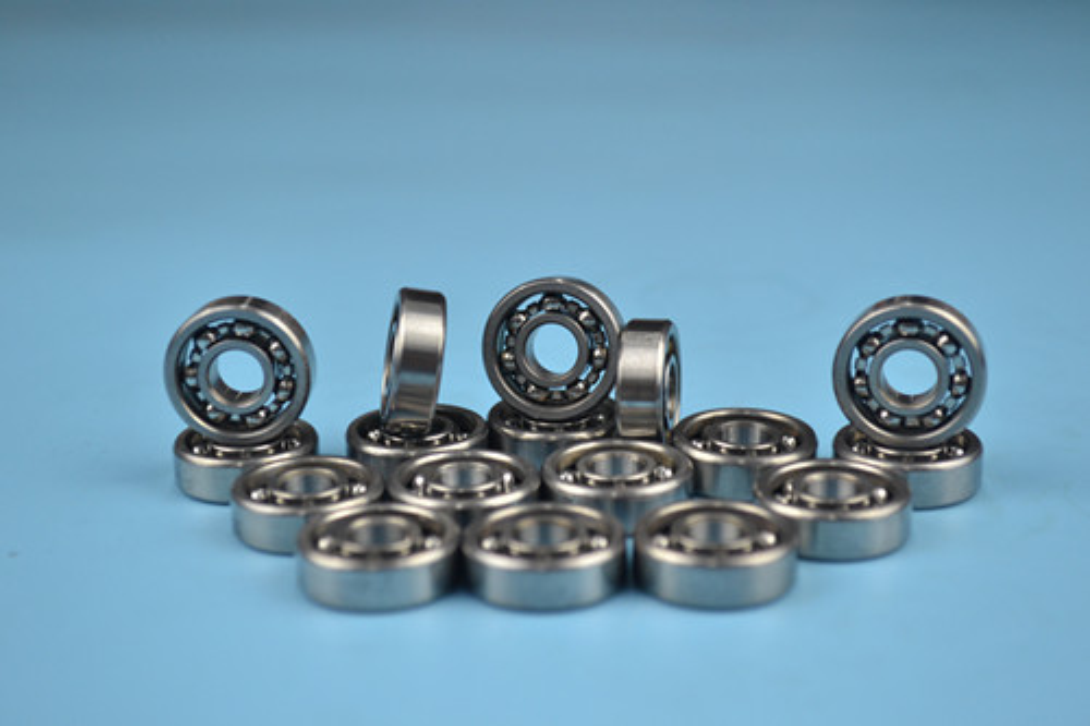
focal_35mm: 63
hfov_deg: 31.9
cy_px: 363
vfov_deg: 21.6
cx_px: 545
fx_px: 1907
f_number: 5.6
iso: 800
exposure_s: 1/100
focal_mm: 42
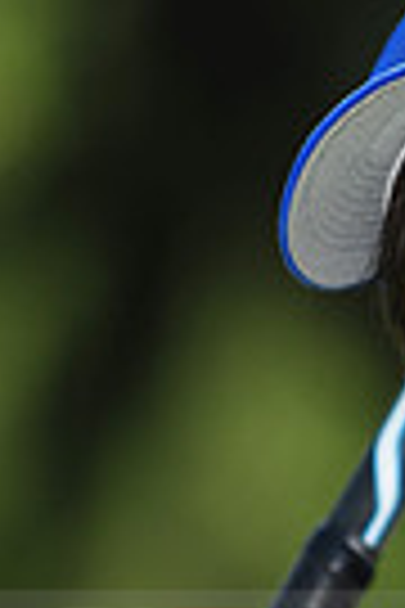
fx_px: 14528
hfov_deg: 1.6
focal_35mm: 861
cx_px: 652
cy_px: 653
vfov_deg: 2.4
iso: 200
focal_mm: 200
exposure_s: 1/800
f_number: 4.5
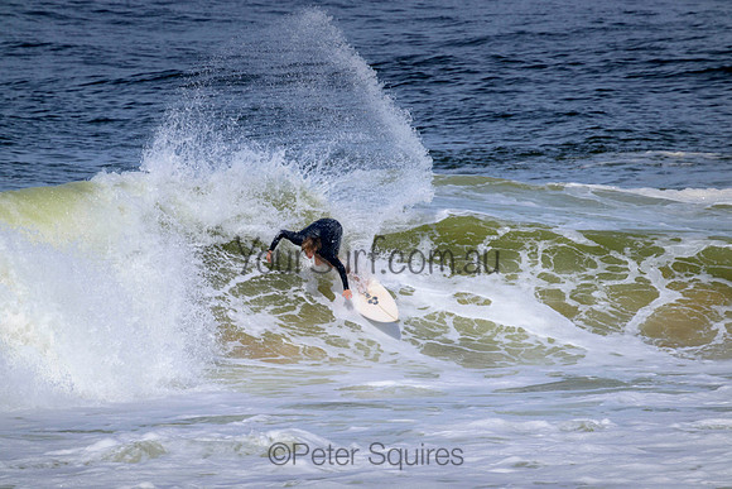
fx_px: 16270
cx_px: 366
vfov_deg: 1.7
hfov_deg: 2.6
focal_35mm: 800
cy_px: 244
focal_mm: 800
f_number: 11
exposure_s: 1/2000
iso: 500
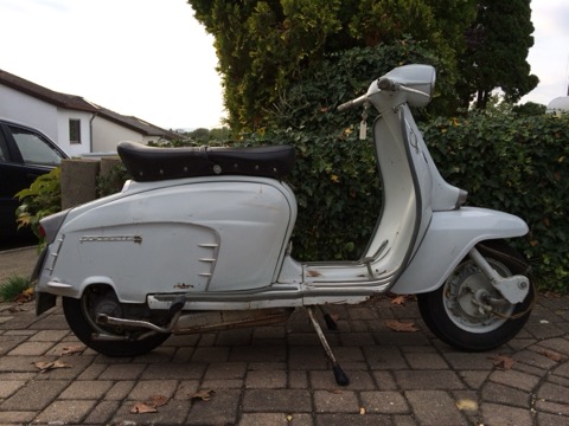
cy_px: 213
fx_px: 493
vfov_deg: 46.8
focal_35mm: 30
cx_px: 284
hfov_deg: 60.0
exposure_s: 1/526
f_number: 2.2
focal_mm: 4.12
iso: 32
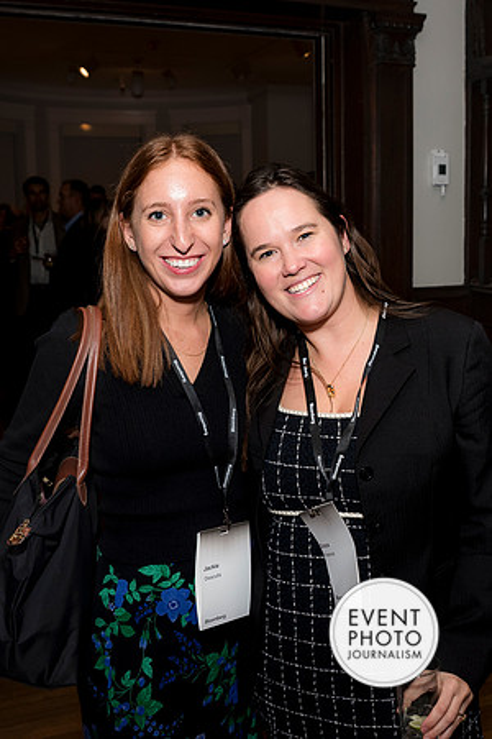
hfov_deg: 33.8
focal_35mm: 39
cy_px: 342
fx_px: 804
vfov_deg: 49.3
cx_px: 319
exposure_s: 1/125
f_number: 5
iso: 800
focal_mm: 24
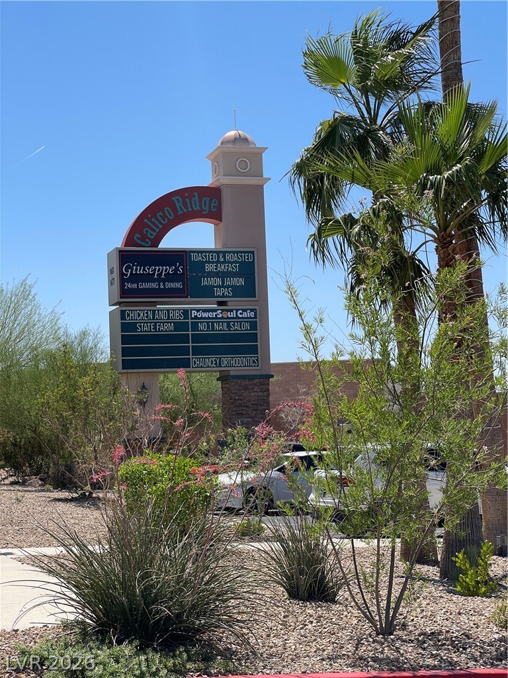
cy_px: 339
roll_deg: +2.1
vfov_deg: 30.3
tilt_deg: +3.7
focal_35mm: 64
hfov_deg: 22.9
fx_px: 1252
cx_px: 254
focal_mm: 7.5
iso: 20
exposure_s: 1/995
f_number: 2.2
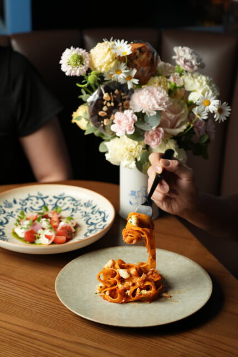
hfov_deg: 15.7
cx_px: 119
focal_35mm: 87
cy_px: 178
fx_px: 862
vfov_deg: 23.4
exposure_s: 1/160
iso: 160
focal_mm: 87
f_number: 4.5
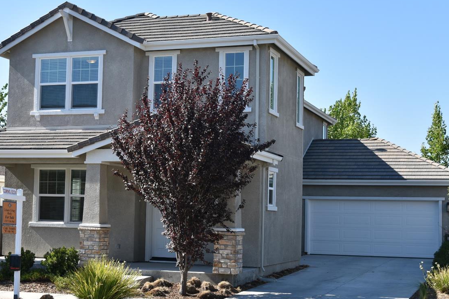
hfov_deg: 30.9
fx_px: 810
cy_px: 158
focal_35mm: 65
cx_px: 185
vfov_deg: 20.9
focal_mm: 48
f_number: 5.6
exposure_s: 1/1250
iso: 400
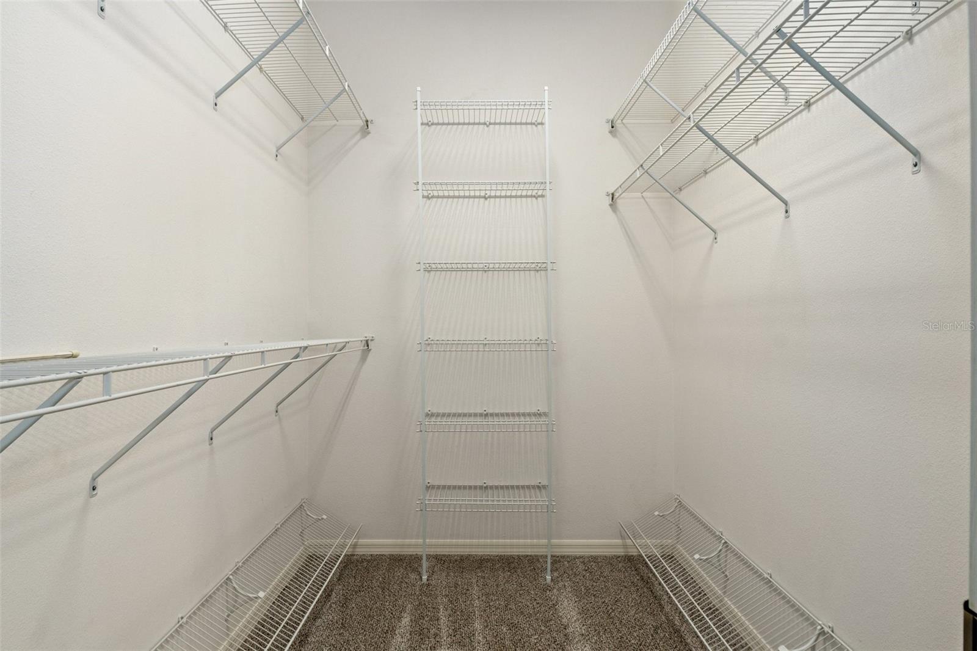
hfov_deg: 81.2
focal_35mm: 21
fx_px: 570
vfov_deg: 59.5
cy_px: 326
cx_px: 488
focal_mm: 14
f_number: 8
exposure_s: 1/2
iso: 320
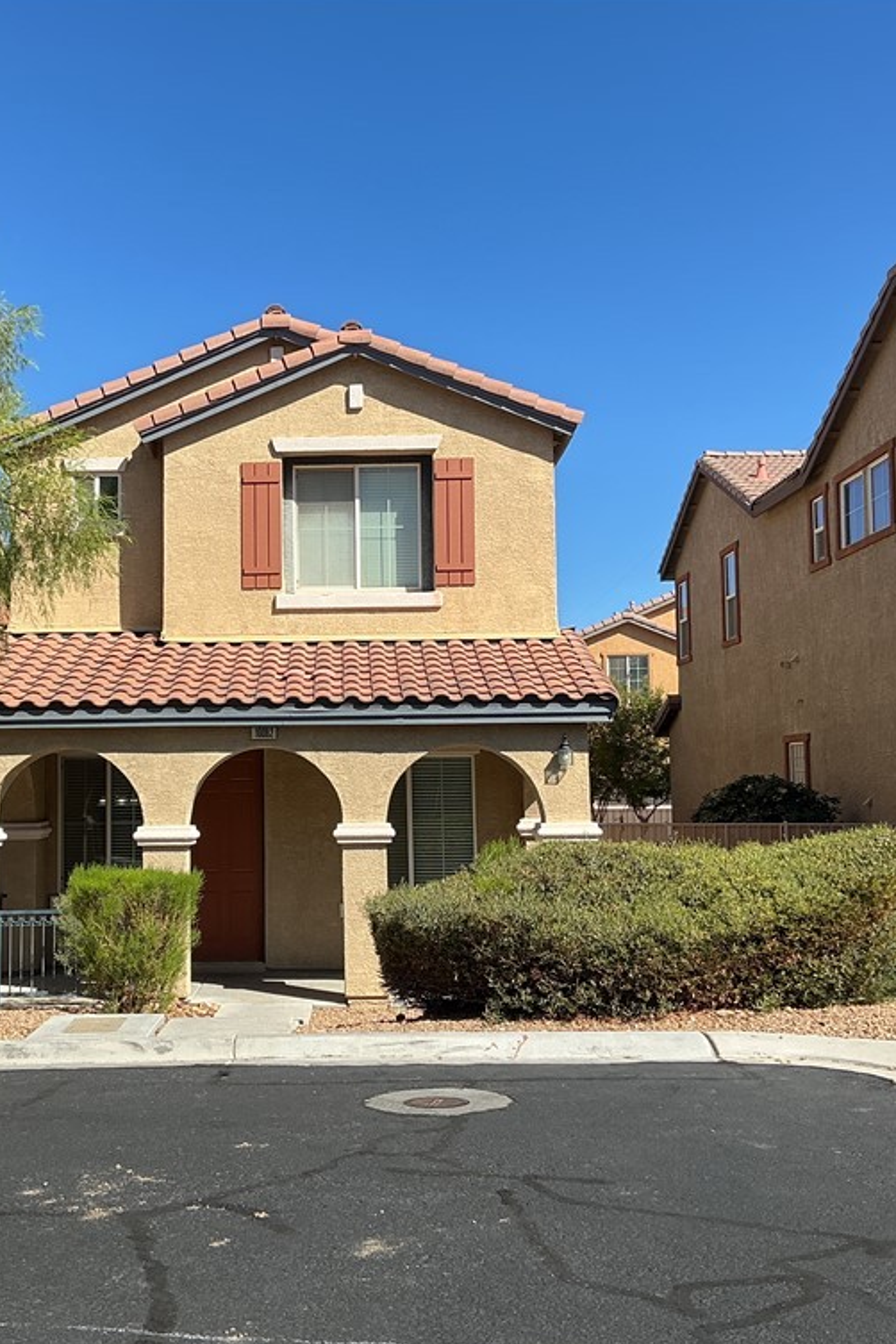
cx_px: 296
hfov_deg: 32.4
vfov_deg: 47.4
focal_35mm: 41
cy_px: 675
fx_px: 1531
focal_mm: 3
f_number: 1.8
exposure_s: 1/978
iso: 25
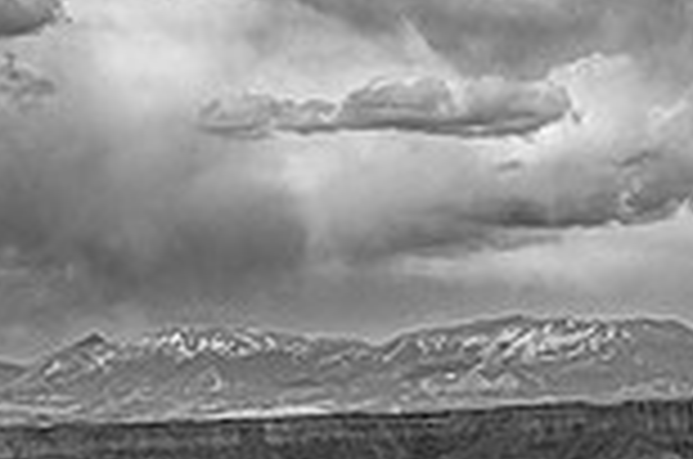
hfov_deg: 14.7
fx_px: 2613
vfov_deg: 10.0
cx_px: 801
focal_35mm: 136
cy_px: 268
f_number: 11
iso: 200
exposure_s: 1/80
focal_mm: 24
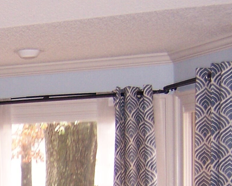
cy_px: 213
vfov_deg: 14.2
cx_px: -100
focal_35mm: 106
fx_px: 728
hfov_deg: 16.7
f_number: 2.8
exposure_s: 1/60
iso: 140
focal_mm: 5.5
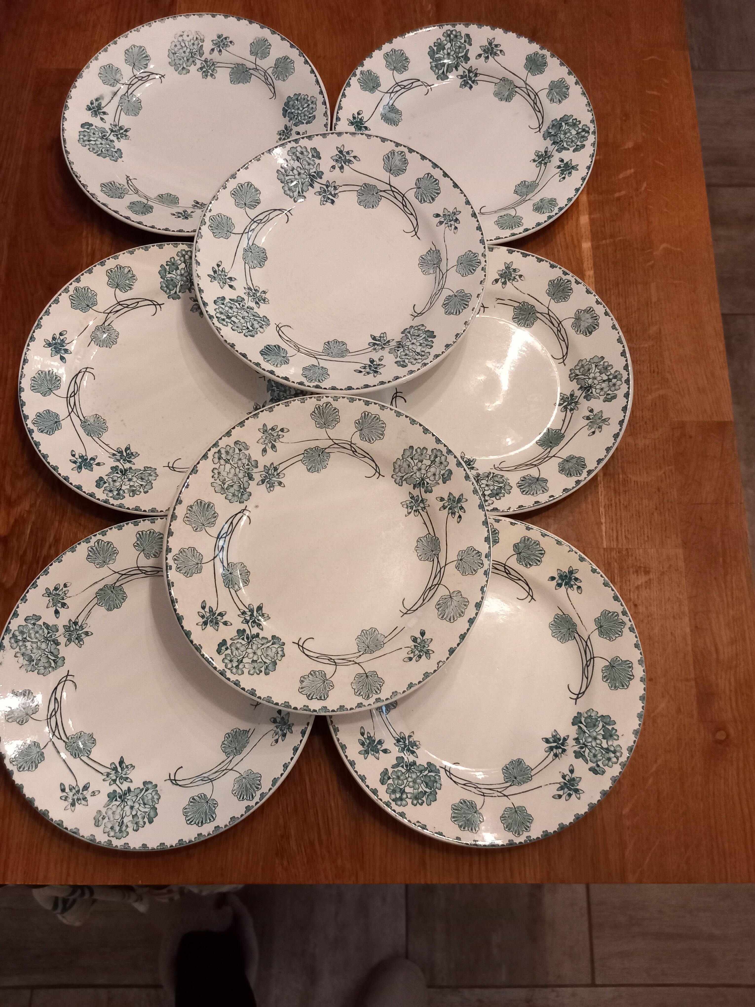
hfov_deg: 51.4
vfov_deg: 65.3
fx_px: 785
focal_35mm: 27
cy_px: 504
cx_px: 378
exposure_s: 1/25
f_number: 1.8
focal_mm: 4
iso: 500
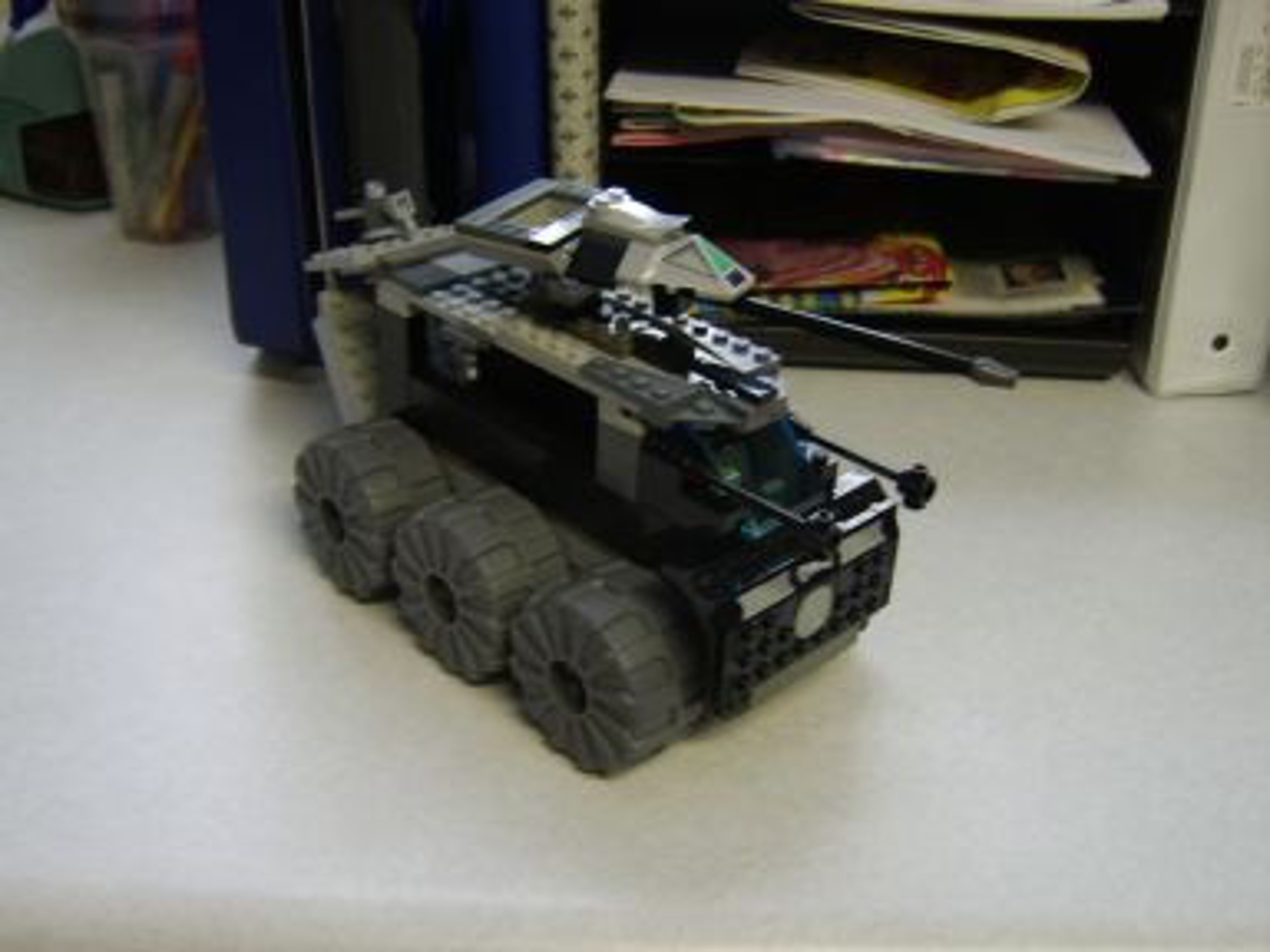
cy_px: 476
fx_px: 1137
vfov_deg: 45.4
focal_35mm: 31
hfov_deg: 58.4
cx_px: 635
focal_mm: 8.13
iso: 71
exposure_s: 1/18
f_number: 2.7
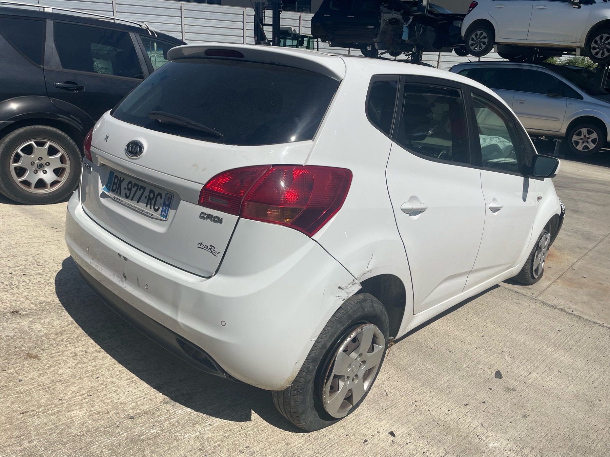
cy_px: 228
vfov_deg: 53.1
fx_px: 458
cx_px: 305
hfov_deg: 67.3
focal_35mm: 26
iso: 32
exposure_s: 1/9091
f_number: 1.6
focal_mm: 4.2
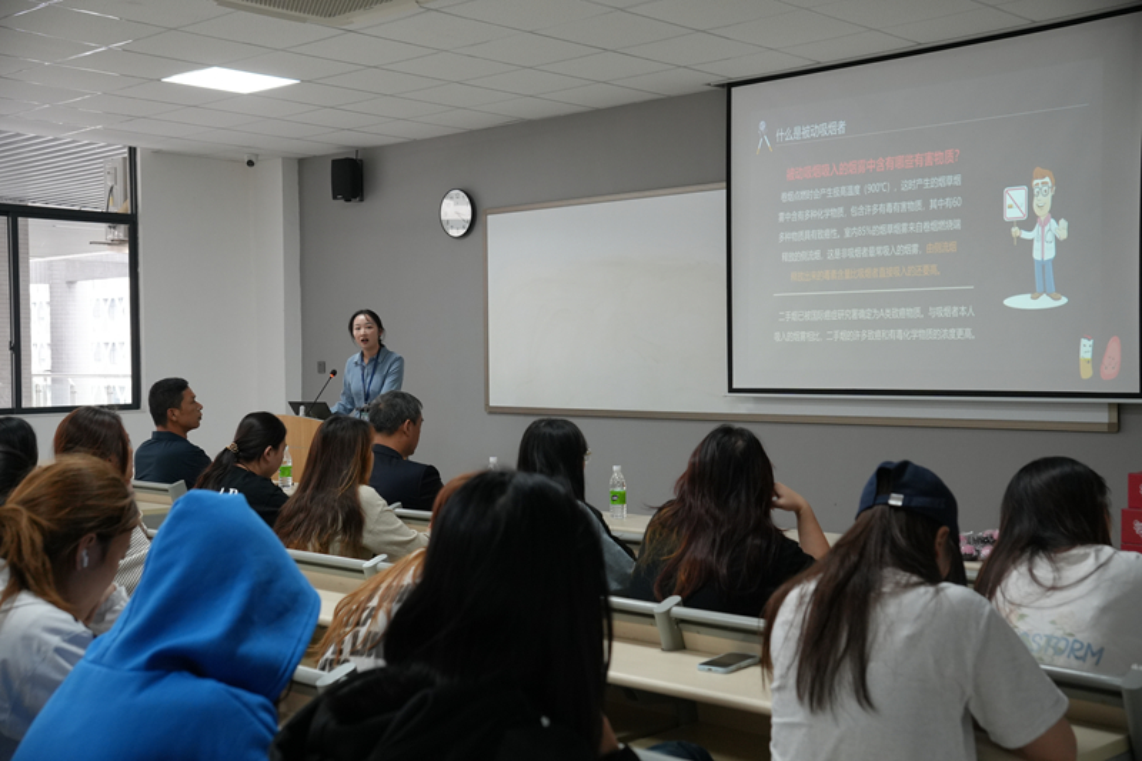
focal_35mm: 43
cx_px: 571
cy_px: 380
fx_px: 1365
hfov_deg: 45.4
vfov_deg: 31.1
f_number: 4
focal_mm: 28.7
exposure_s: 1/160
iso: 1000
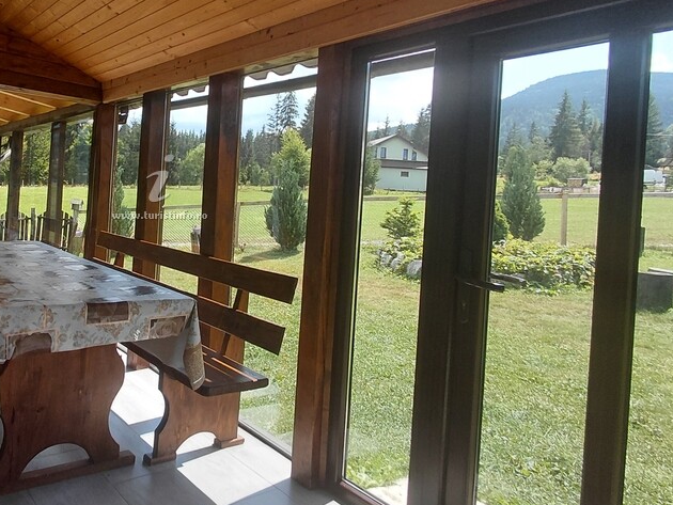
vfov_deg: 52.6
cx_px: 171
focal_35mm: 26
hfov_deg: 63.5
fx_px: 506
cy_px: 196
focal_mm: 1.64
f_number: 2.2
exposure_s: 1/459
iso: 40
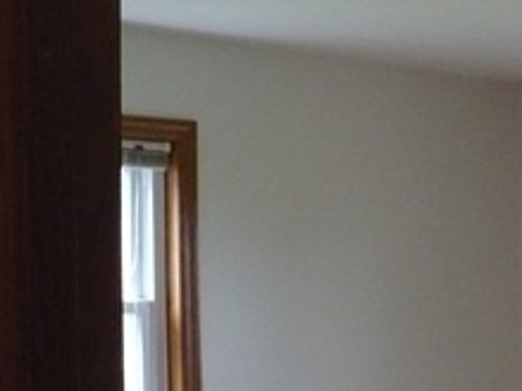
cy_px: 353
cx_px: 727
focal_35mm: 108
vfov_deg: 13.6
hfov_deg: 16.9
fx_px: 1628
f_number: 2.8
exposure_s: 1/30
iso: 320
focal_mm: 6.1
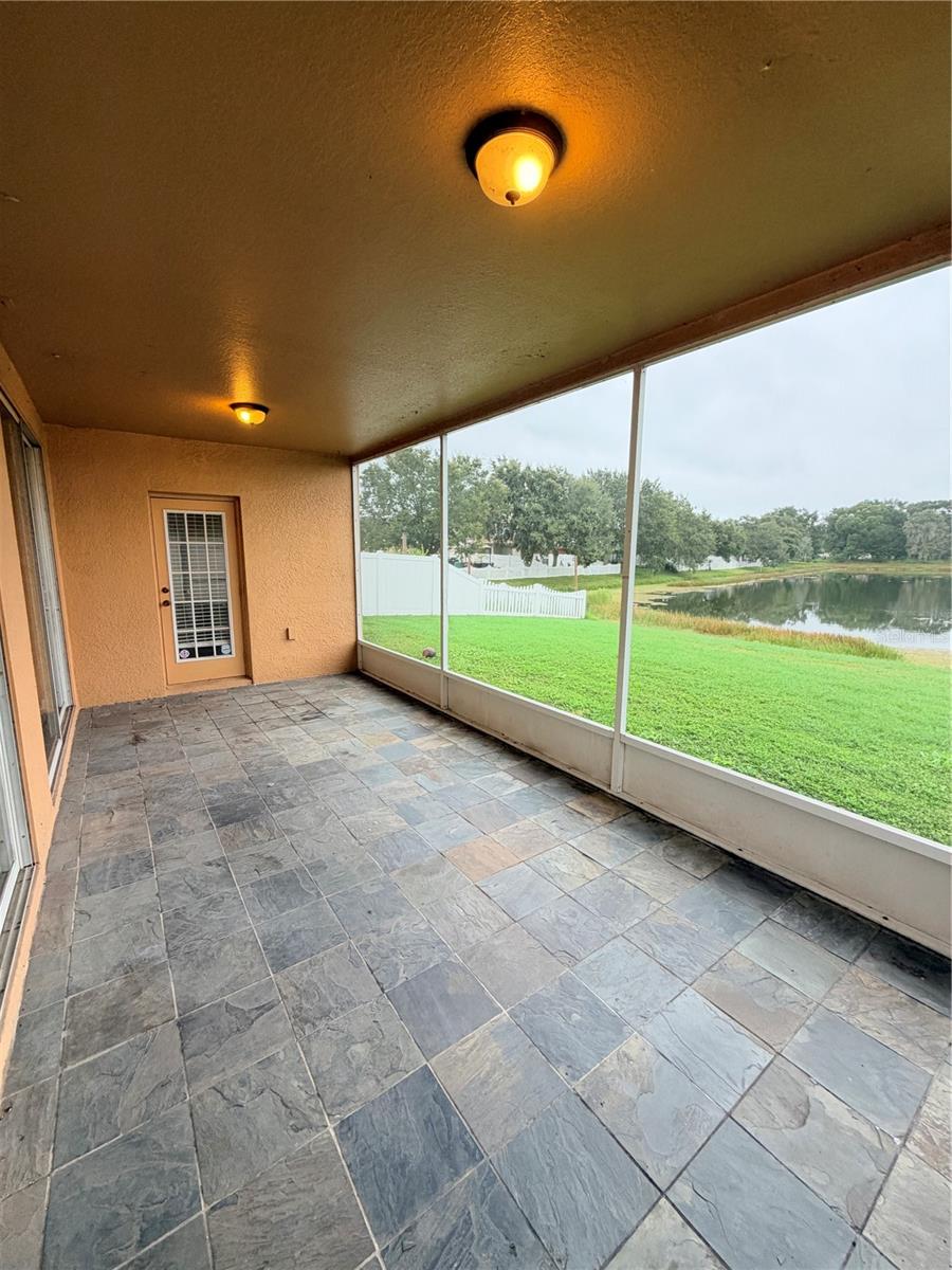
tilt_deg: -7.4
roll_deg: -0.1
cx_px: 476
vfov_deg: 102.1
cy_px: 635
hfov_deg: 85.7
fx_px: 513
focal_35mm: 14
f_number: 2.2
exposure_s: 1/121
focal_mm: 2.22
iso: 250
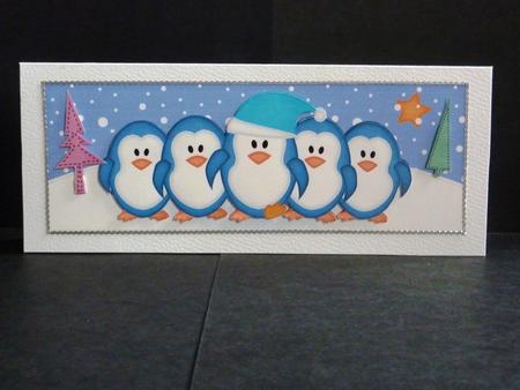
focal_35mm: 55
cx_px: 260
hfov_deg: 34.9
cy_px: 195
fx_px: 827
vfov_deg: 26.6
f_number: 3.9
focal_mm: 9.1
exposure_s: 1/25
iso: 800
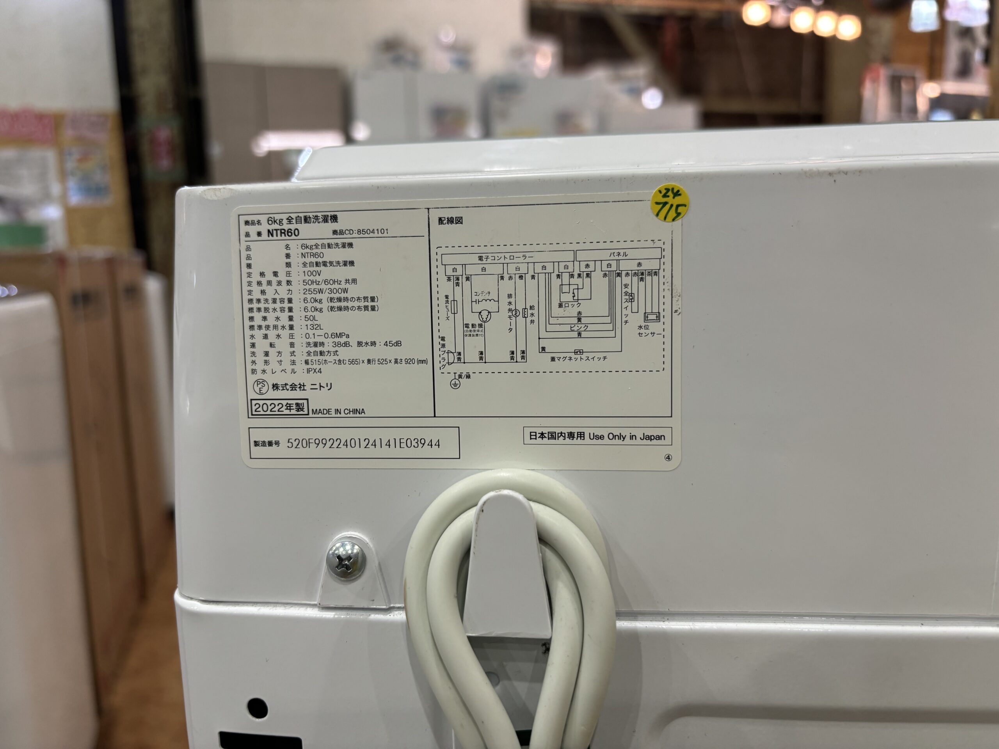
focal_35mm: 26
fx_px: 750
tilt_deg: -8.2
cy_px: 374
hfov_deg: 67.3
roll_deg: +1.4
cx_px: 500
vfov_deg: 53.1
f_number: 1.6
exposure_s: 1/100
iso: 100
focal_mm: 5.96
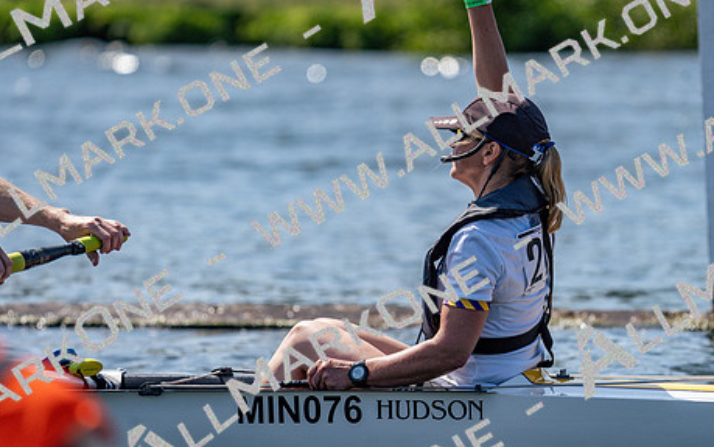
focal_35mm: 462
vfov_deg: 2.8
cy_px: 252
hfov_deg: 4.5
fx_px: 8991
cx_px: 443
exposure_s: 1/2000
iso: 250
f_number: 6.3
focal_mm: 359
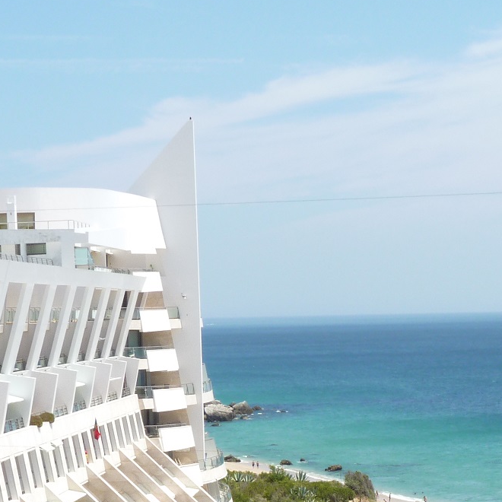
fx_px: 2199
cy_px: 523
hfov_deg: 12.9
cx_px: 437
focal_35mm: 134
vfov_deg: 12.8
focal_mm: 9
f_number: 5.6
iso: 80
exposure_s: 1/250
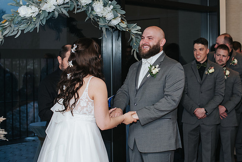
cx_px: 158
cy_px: 57
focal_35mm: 69
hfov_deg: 29.0
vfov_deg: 19.6
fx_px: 465
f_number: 3.2
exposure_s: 1/200
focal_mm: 50
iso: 800
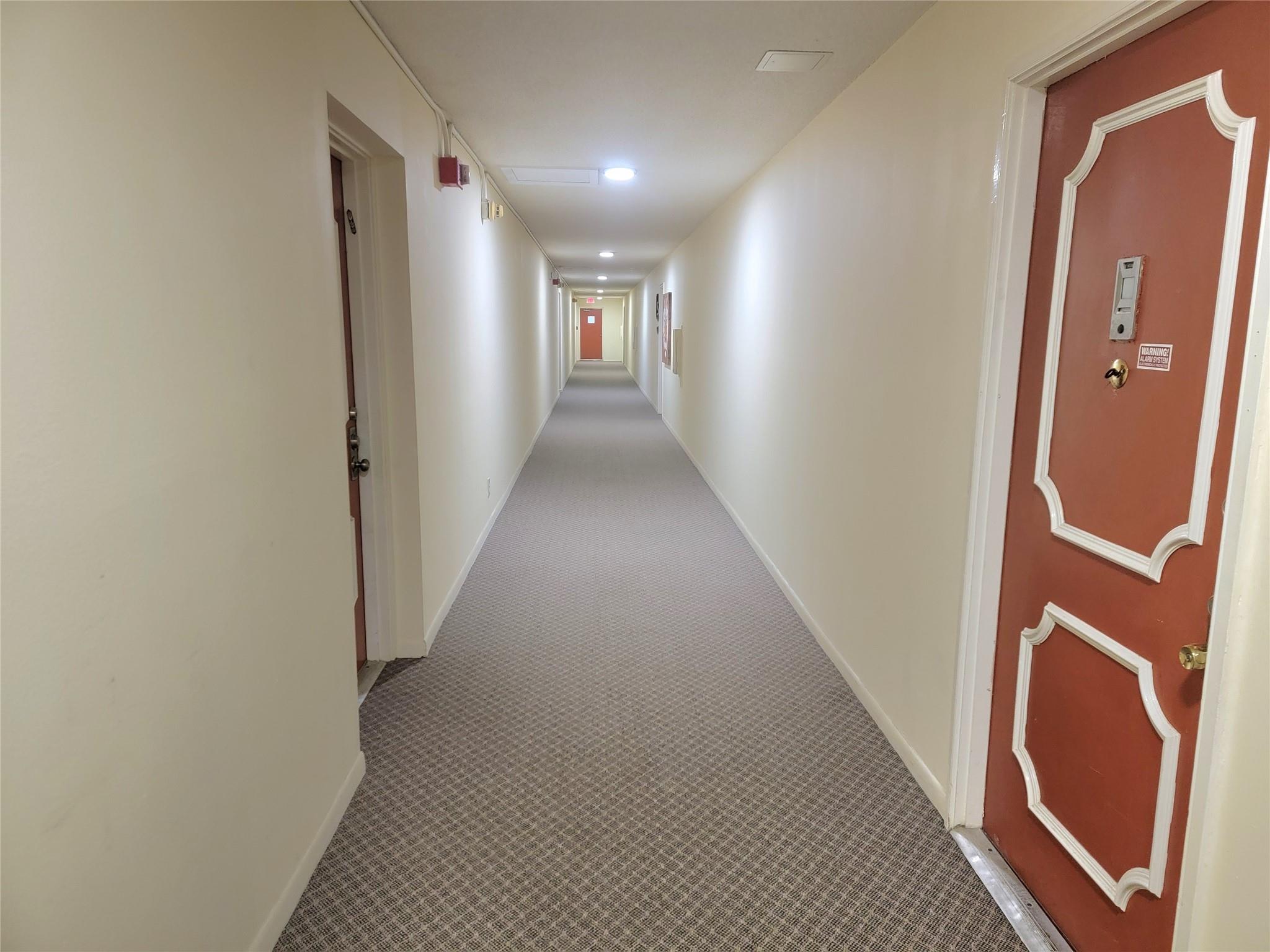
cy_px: 476
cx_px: 635
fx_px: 881
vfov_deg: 56.8
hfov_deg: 71.6
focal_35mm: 24
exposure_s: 1/40
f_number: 1.8
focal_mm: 6.7
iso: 500
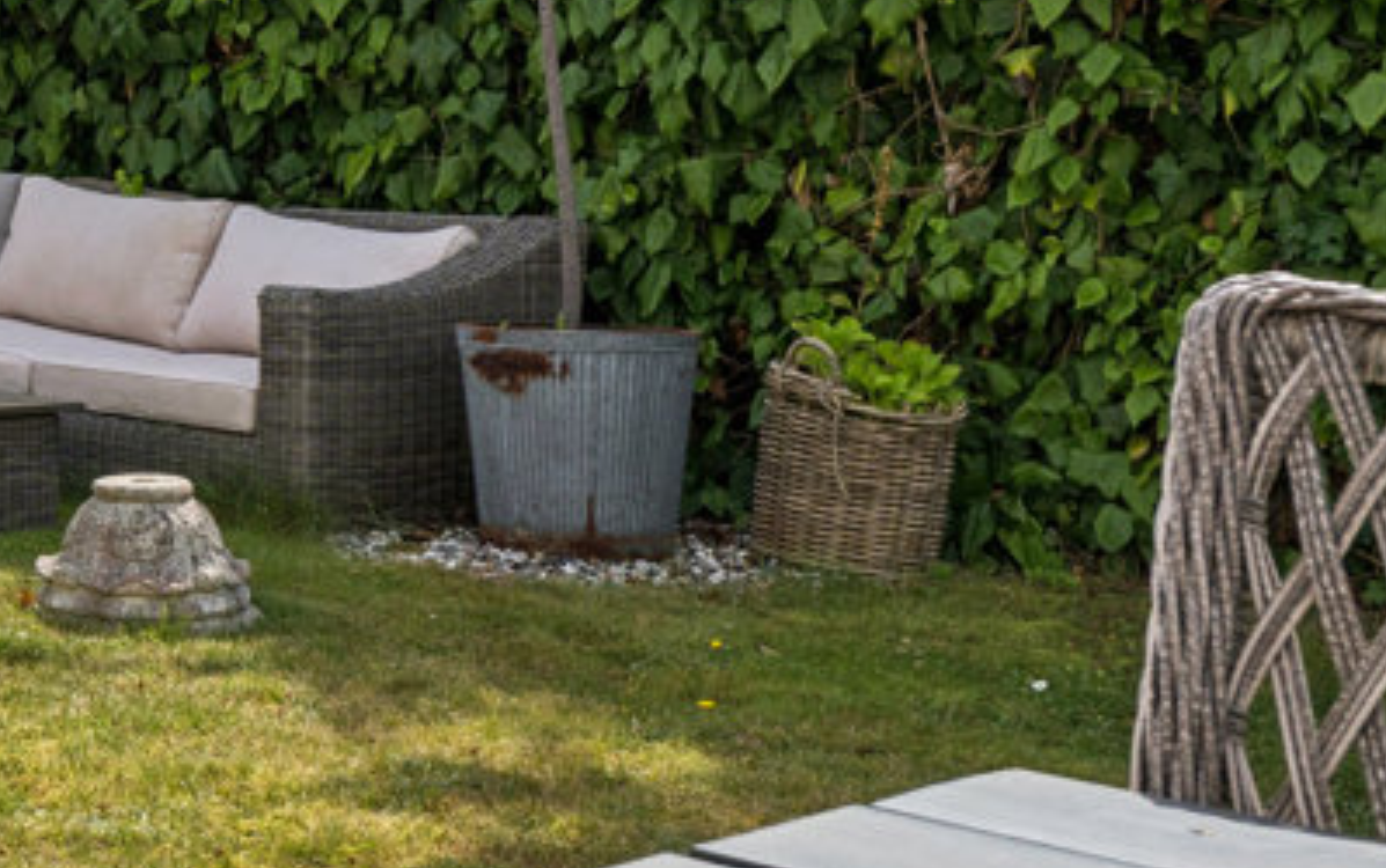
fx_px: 3213
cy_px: 38
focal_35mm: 85
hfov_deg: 22.6
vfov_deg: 15.2
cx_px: -226
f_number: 8
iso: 200
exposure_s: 1/400
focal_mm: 20
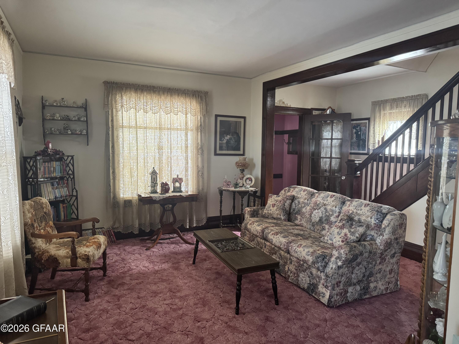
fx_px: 318
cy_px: 172
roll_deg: -1.0
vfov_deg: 56.8
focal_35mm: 24
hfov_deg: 71.6
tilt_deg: -4.4
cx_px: 230
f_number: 1.78
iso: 800
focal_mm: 6.76
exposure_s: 1/60
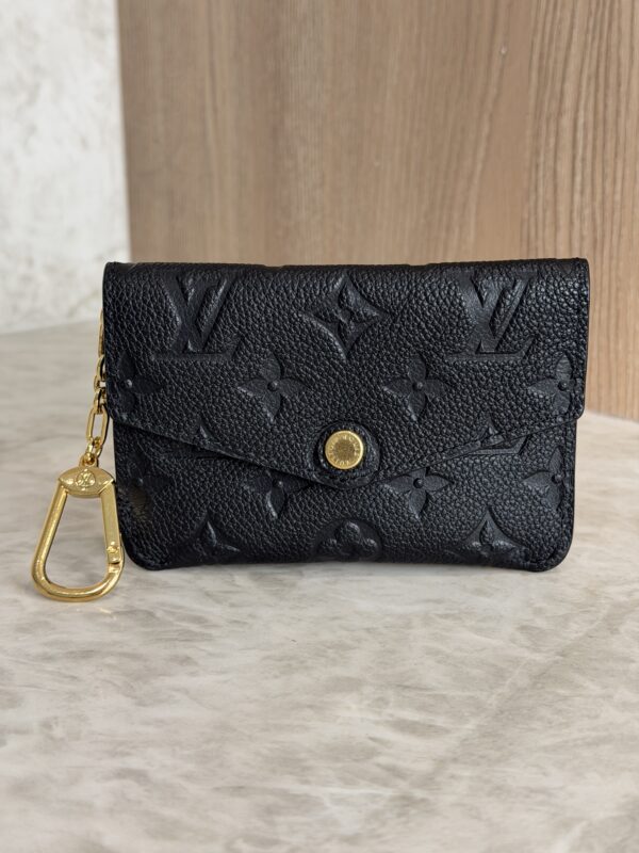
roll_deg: -0.1
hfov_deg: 30.3
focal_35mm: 48
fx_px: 1181
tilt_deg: -15.5
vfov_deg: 39.7
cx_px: 320
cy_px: 426
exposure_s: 1/60
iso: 64
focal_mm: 6.76
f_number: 1.78
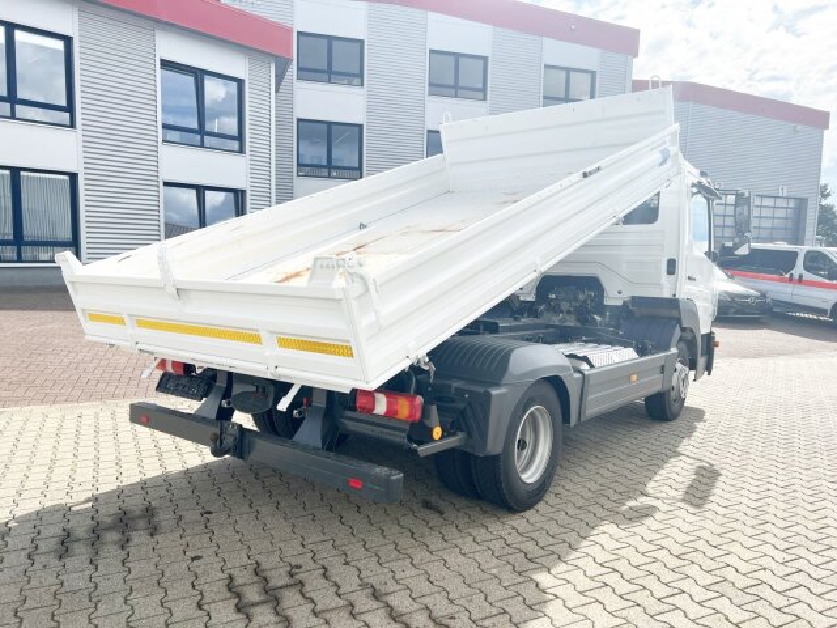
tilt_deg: -6.7
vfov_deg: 53.1
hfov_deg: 67.3
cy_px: 314
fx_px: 629
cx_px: 418
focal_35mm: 26
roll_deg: -1.1
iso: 50
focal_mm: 5.7
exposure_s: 1/4274
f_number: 1.5
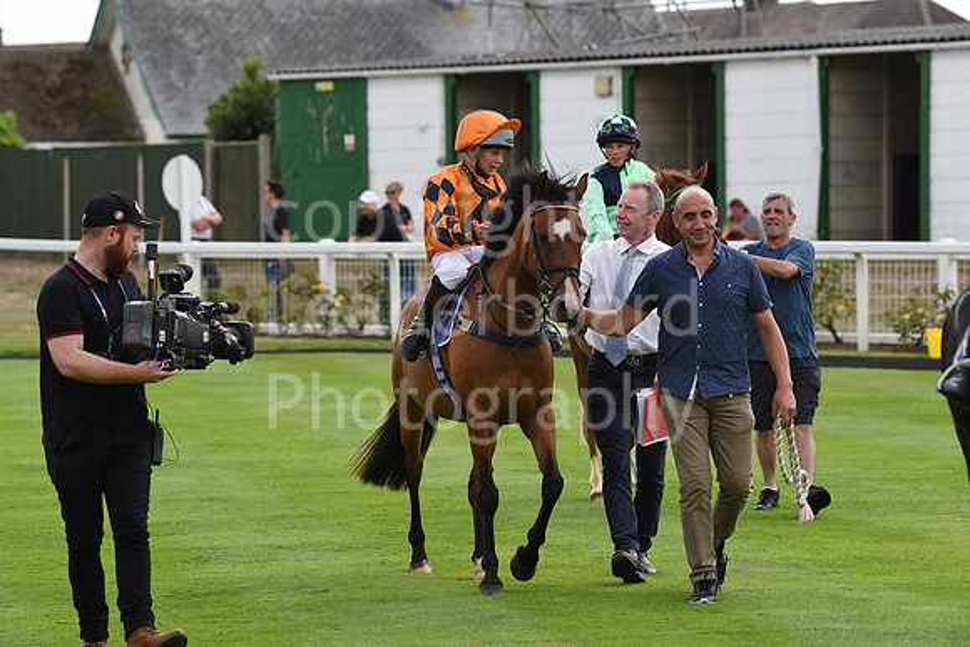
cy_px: 324
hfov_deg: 12.1
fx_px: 4581
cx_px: 485
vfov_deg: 8.1
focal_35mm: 170
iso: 400
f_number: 5.6
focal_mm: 170
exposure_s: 1/1250
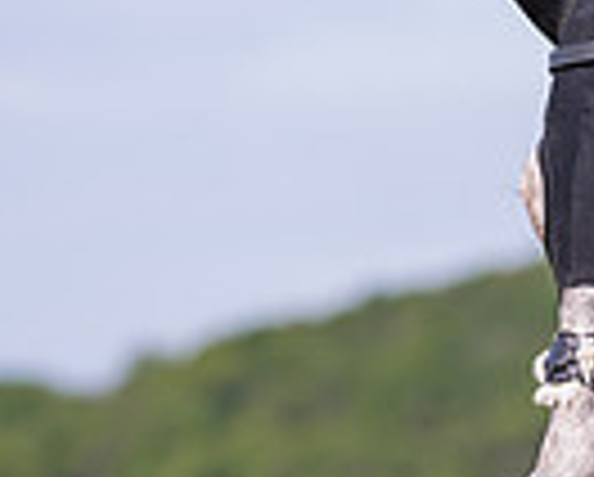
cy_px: 760
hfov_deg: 3.0
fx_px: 11391
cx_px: 1171
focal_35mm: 647
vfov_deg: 2.4
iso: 50
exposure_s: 1/500
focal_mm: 135
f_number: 3.2
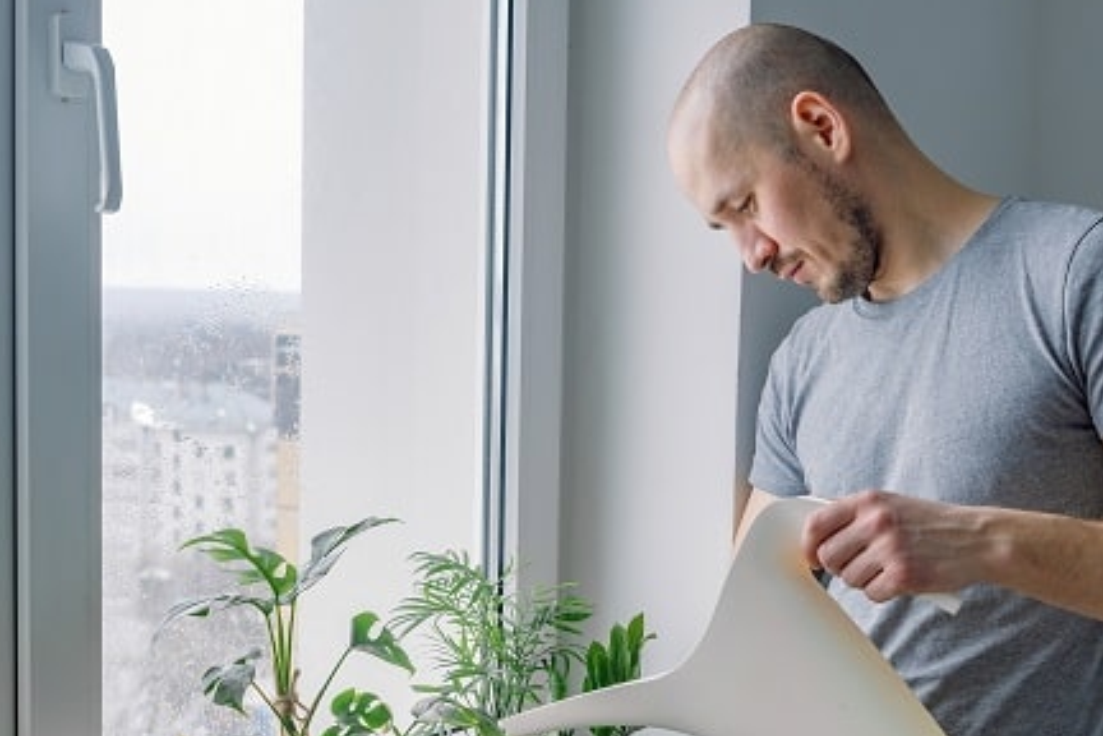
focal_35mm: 57
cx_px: 746
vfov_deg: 23.7
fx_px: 1746
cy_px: 437
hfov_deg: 34.7
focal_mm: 27
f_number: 4.5
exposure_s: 1/125
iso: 200
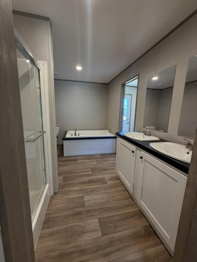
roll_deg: -0.8
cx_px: 98
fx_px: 106
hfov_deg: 85.7
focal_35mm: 14
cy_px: 131
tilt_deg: -10.0
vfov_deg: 102.1
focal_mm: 2.22
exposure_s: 1/60
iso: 200
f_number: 2.2
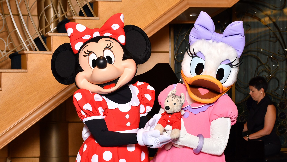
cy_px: 97
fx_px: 548
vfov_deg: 16.8
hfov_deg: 29.3
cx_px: 155
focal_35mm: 72
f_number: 6.3
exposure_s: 1/125
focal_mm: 38
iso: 640
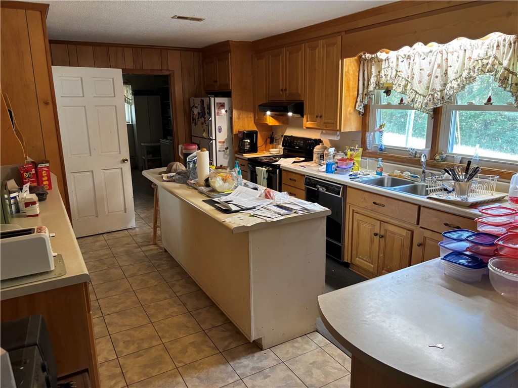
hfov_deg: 67.3
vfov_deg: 53.1
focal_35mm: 26
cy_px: 194
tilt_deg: -12.9
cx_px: 259
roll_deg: +0.6
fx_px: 389
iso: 320
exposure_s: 1/60
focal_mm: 5.96
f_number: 1.6
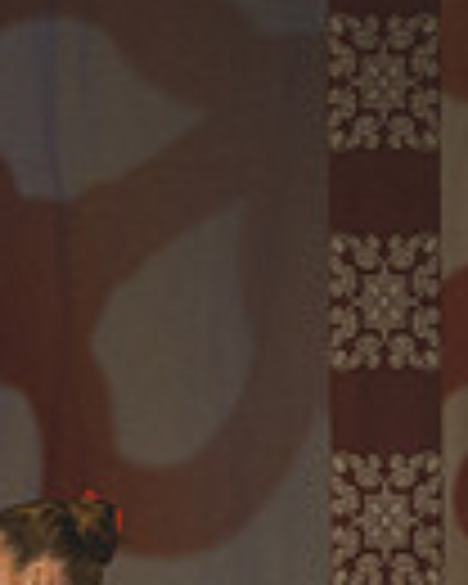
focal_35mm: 1253
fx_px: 21694
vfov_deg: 1.5
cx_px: -158
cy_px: 806
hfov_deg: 1.2
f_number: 2.8
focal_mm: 200
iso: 2000
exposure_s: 1/640
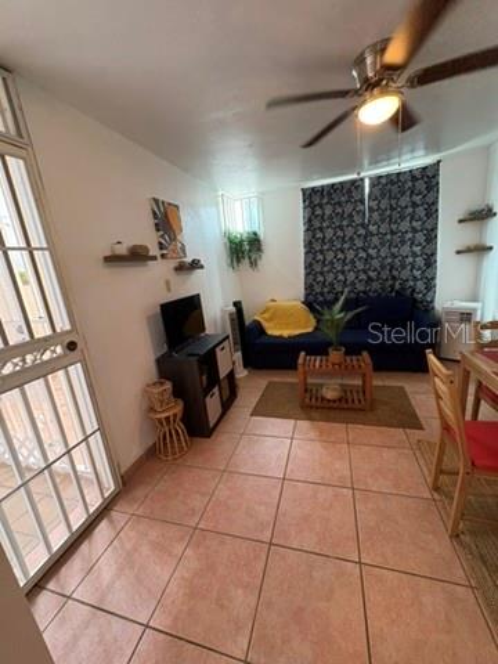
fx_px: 269
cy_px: 332
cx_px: 249
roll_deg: +6.0
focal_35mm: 14
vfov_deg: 102.1
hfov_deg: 85.7
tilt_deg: -13.7
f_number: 2.2
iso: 400
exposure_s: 1/60
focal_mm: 2.22
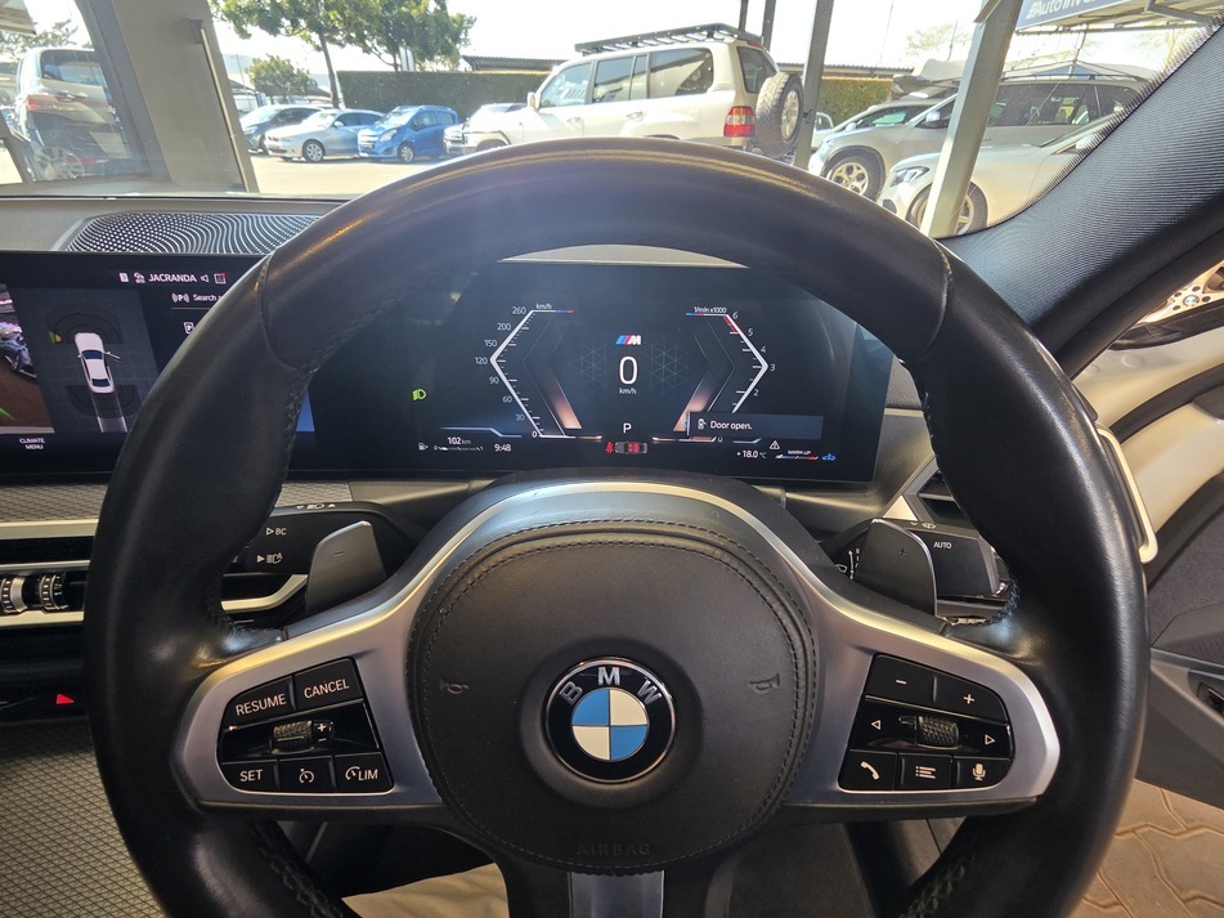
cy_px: 431
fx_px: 495
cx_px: 637
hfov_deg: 102.0
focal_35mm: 14
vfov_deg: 85.6
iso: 80
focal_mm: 2.2
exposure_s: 1/40.6
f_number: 2.2
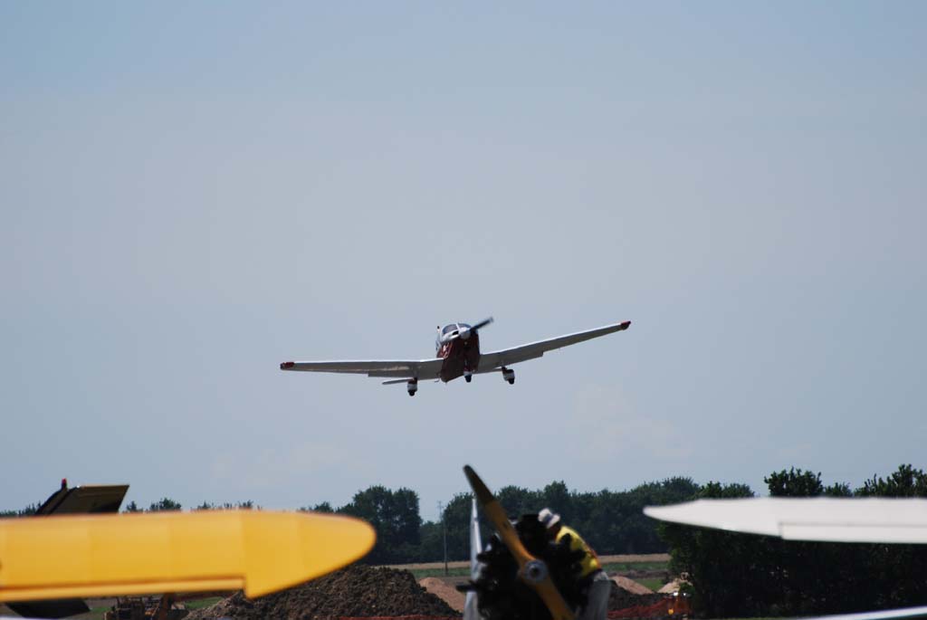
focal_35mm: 420
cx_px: 464
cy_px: 310
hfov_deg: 4.9
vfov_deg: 3.3
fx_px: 10826
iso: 200
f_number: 5.6
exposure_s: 1/1250
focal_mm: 280
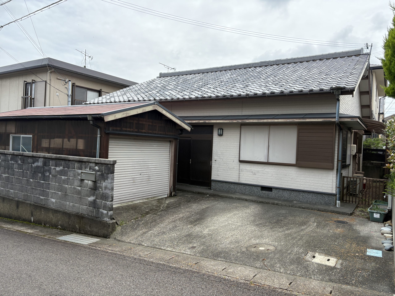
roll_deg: -1.8
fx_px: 297
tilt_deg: +0.9
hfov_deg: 67.3
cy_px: 148
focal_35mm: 26
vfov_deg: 53.1
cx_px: 198
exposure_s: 1/2985
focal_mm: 5.96
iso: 64
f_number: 1.6
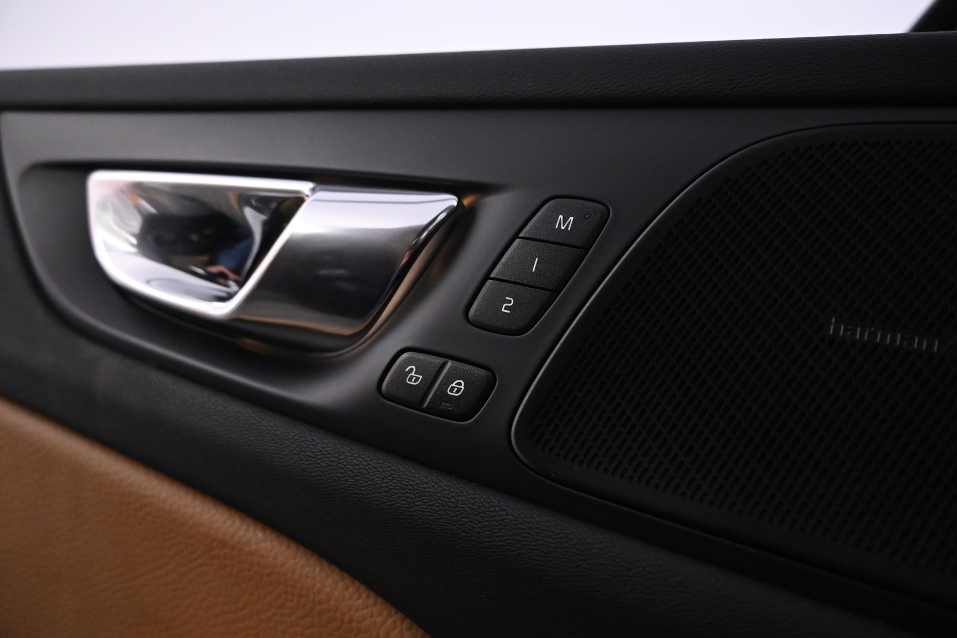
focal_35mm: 24
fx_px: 638
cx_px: 478
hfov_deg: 73.7
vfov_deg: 53.1
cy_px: 319
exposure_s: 1/100
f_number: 4
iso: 3200
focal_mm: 16
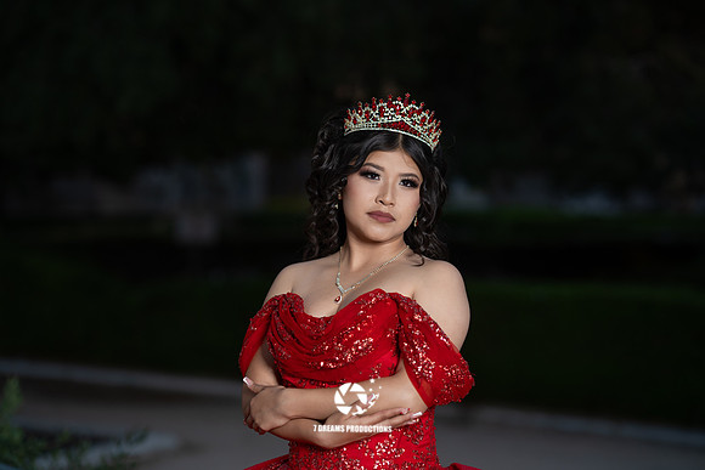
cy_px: 235
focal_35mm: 85
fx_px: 1665
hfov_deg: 23.9
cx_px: 352
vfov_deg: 16.1
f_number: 2
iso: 160
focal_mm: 85
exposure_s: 1/125
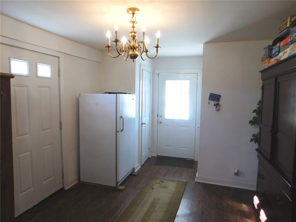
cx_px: 148
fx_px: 197
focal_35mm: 23
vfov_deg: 58.9
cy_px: 111
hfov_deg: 73.9
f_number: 3
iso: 125
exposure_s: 1/40
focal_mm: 4
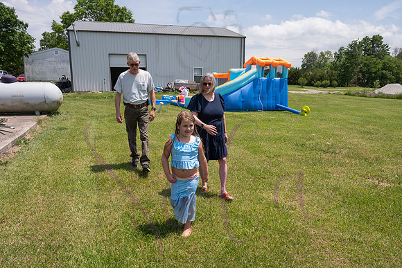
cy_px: 133
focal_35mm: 27
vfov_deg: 48.2
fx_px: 300
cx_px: 198
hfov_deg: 67.7
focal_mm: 26
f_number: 10
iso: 400
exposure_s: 1/640
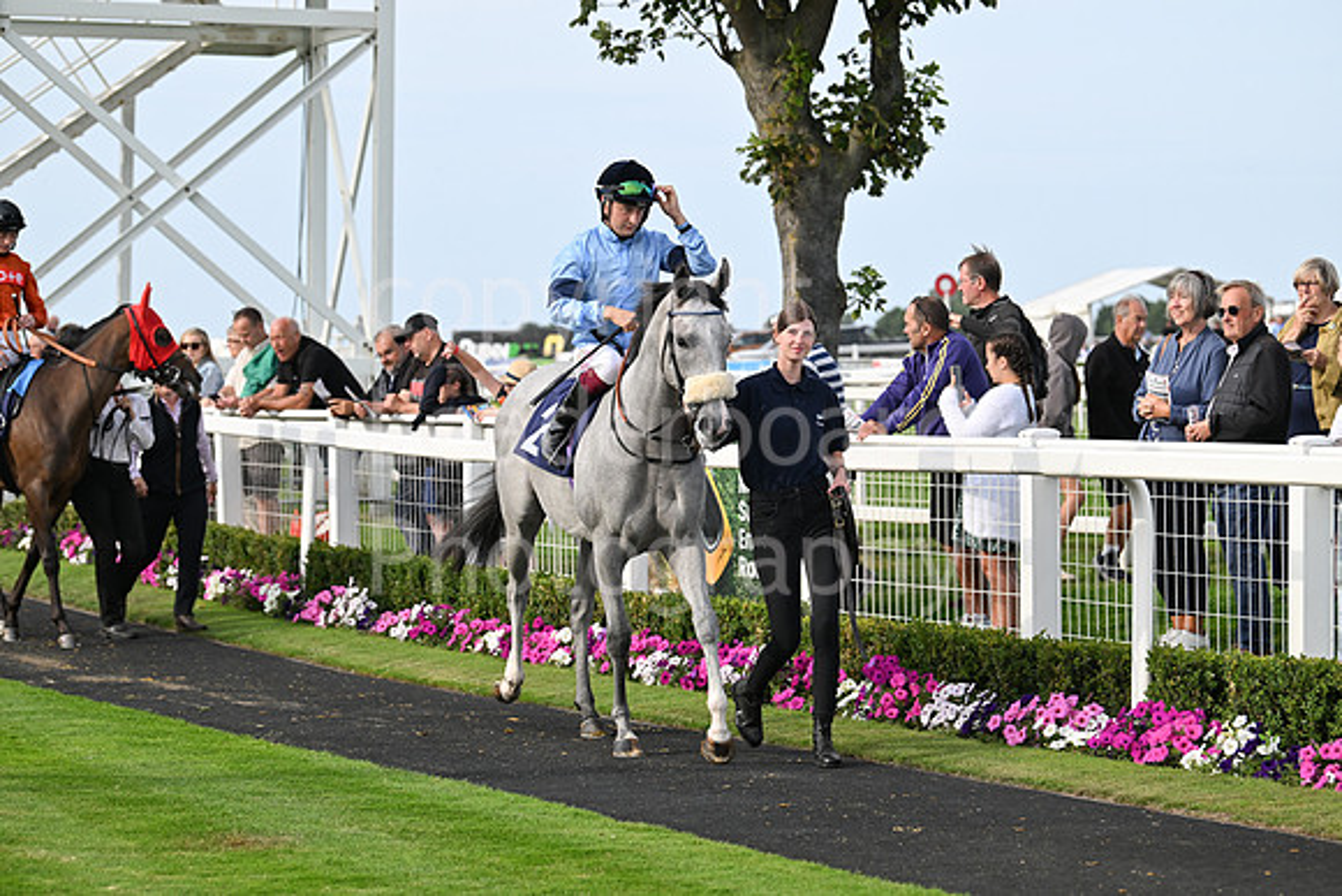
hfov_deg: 18.6
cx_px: 671
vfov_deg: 12.5
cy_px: 448
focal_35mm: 110
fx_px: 4101
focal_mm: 110
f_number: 4.5
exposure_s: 1/3200
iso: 800
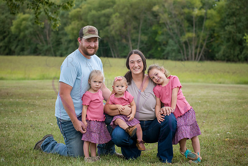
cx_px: 124
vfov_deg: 16.4
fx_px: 575
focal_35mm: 83
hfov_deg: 24.3
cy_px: 83
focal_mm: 80
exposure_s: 1/500
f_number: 4.5
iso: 400
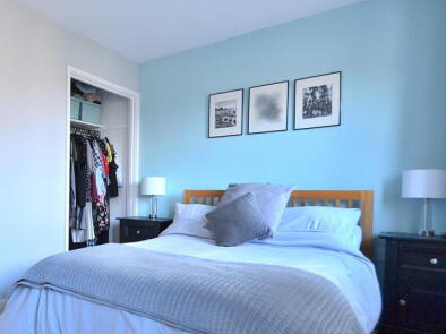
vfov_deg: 56.4
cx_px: 81
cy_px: 196
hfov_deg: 64.4
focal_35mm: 24
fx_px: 309
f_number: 3.5
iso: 720
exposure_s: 1/60
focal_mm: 10
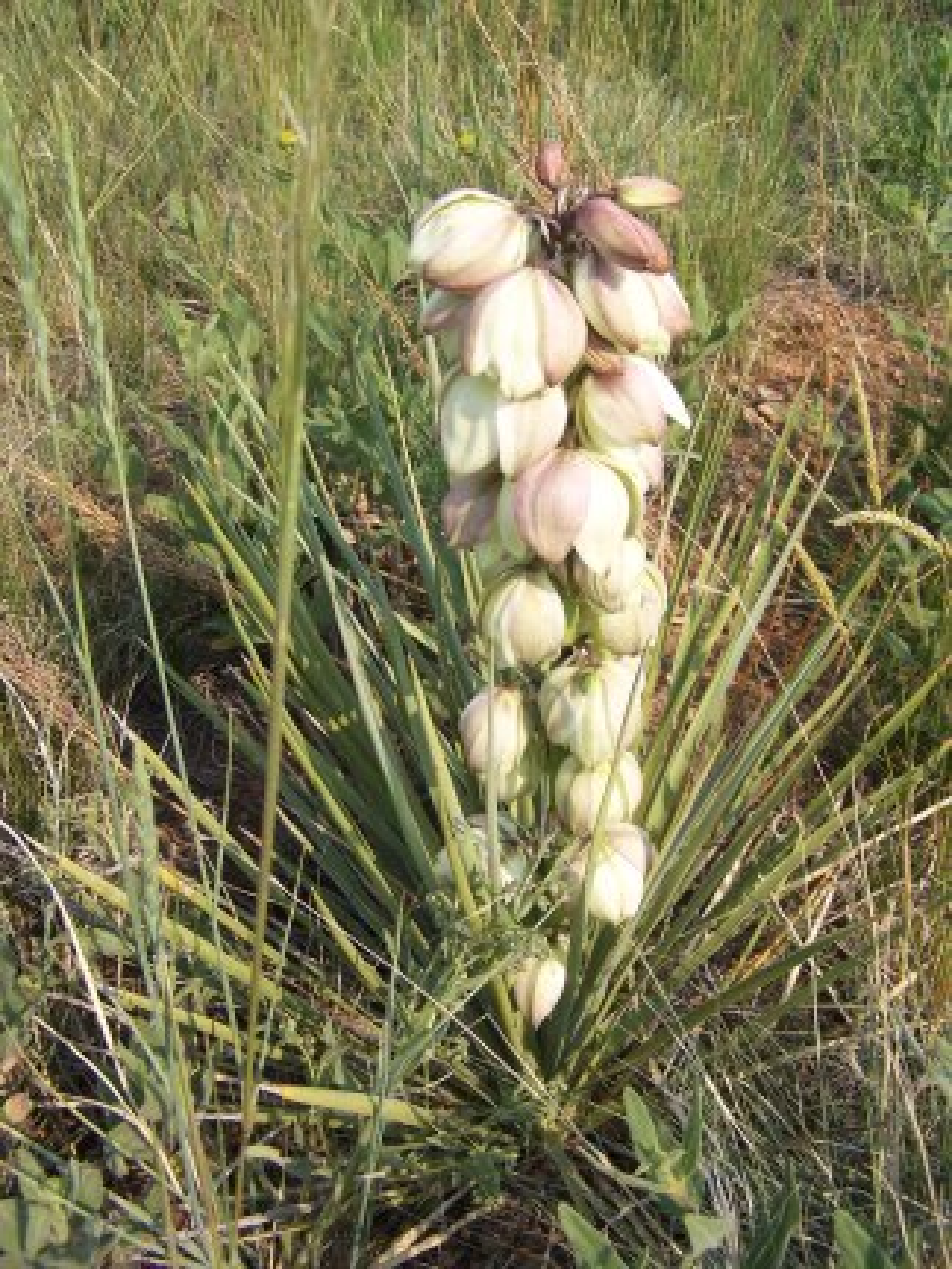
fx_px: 1393
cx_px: 476
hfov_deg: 37.7
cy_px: 634
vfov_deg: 49.0
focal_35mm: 38
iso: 80
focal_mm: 6.3
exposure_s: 1/1000
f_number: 2.8
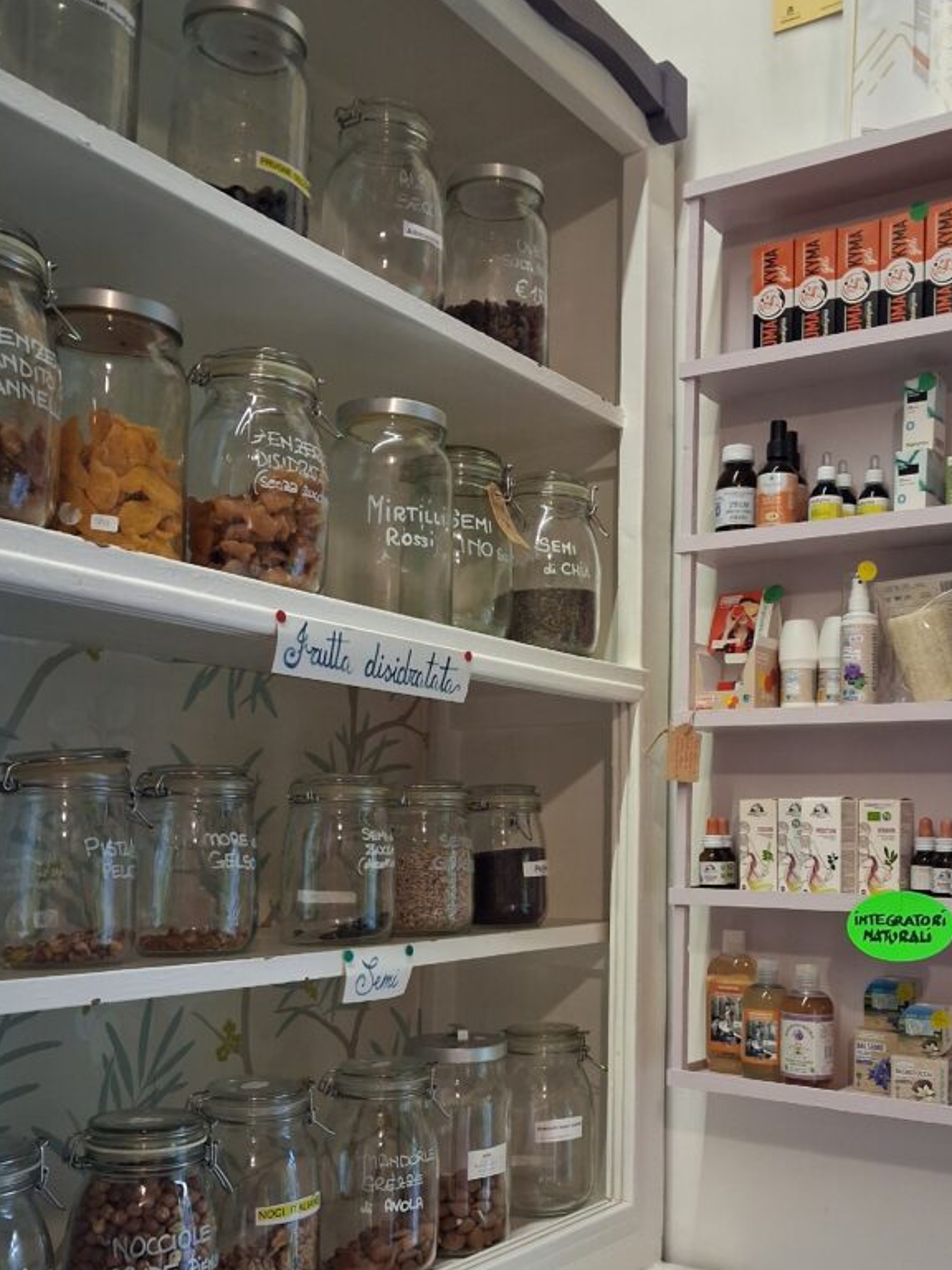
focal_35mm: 36
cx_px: 600
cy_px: 771
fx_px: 1320
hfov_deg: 39.4
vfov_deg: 51.0
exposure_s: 1/50
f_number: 1.8
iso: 500
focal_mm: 4
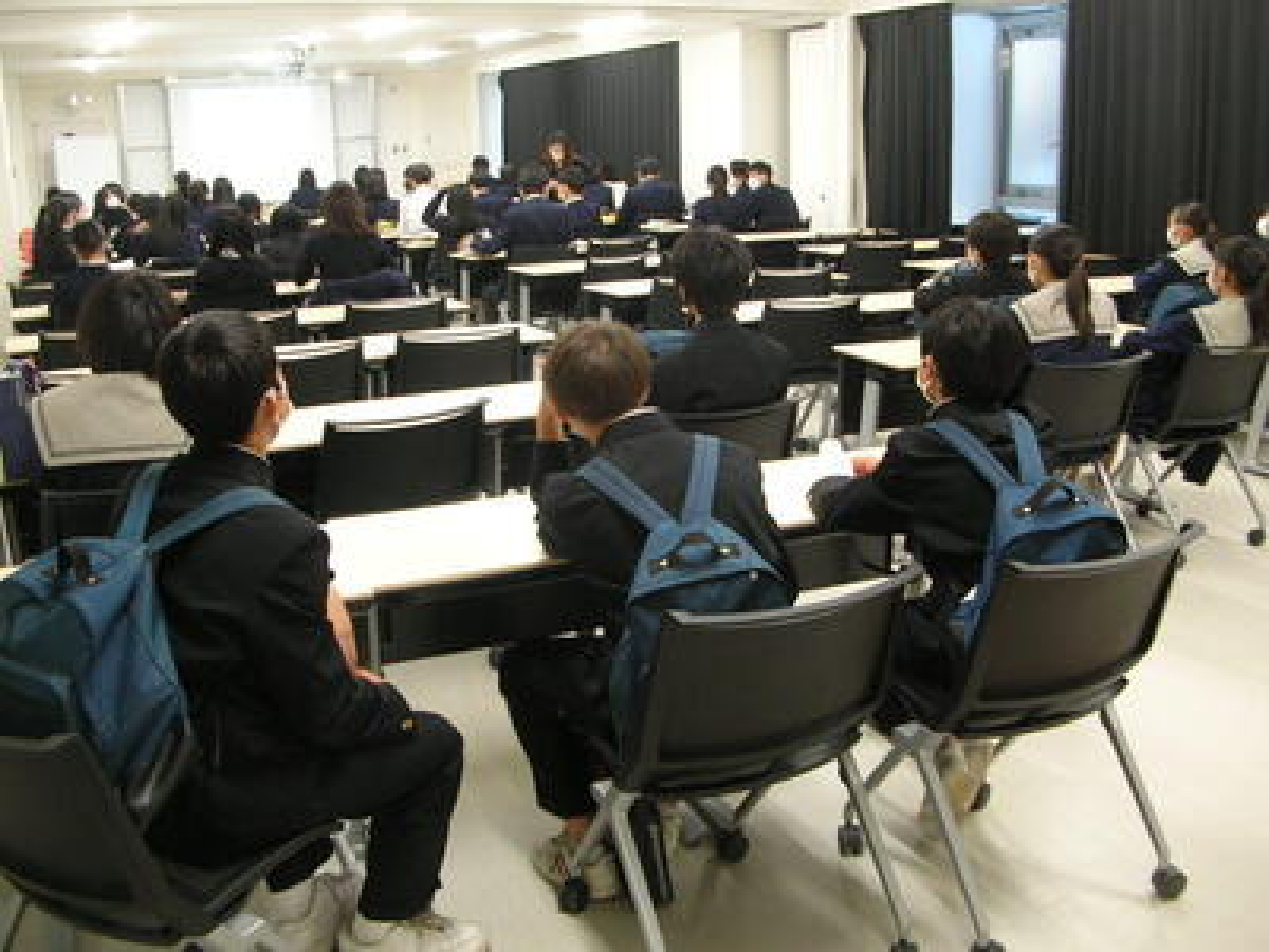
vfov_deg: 40.7
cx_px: 634
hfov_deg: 52.6
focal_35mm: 35
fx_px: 1283
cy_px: 476
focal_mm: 5.8
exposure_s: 1/7
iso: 50
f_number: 2.8
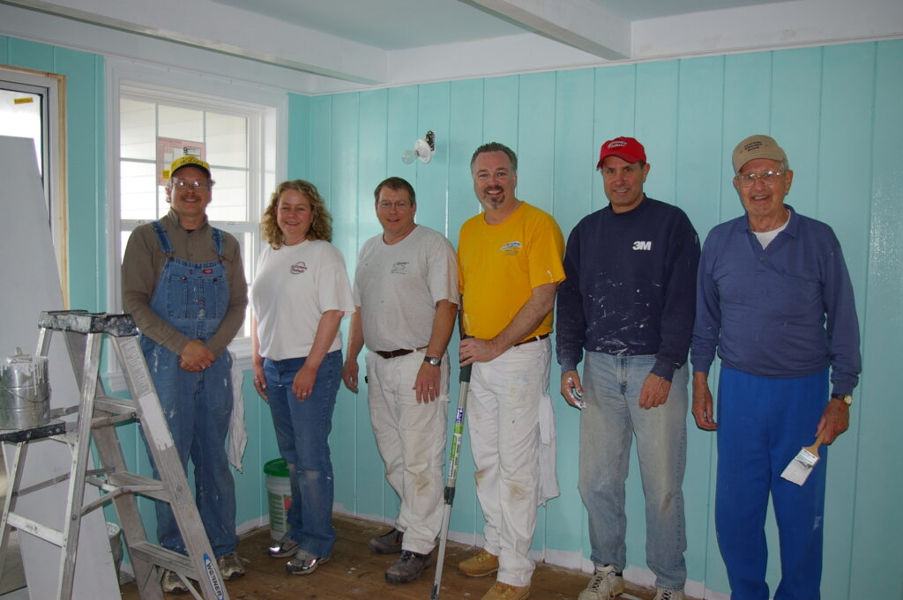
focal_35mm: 34
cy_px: 300
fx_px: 865
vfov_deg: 38.3
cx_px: 452
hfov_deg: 55.1
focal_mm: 23
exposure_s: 1/45
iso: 200
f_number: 4
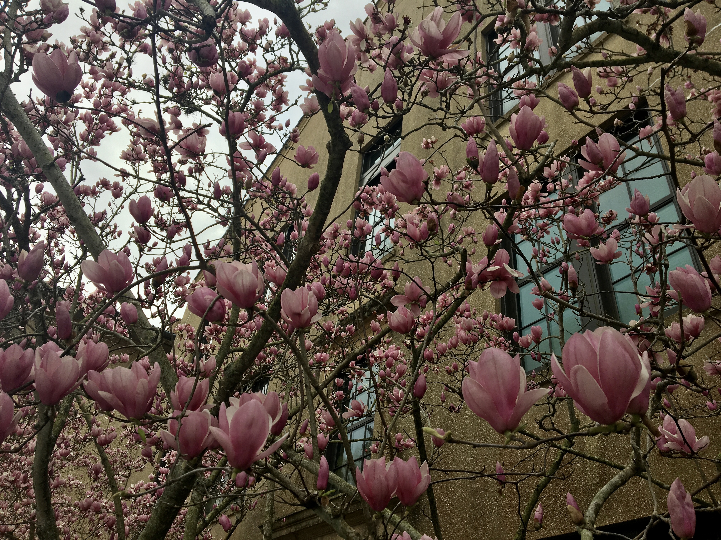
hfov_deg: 61.7
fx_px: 604
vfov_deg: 48.2
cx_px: 360
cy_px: 270
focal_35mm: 29
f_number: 2.2
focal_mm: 4.15
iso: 25
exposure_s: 1/523
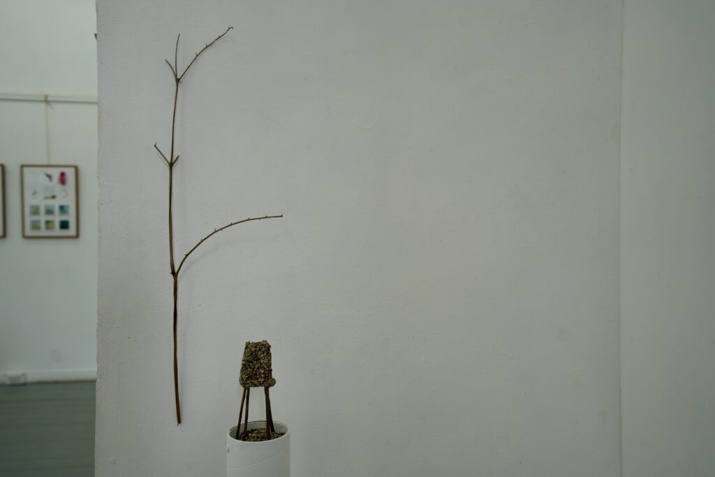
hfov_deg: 65.5
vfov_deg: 46.4
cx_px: 358
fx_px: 556
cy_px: 238
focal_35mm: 28
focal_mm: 28
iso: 200
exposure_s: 1/160
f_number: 4
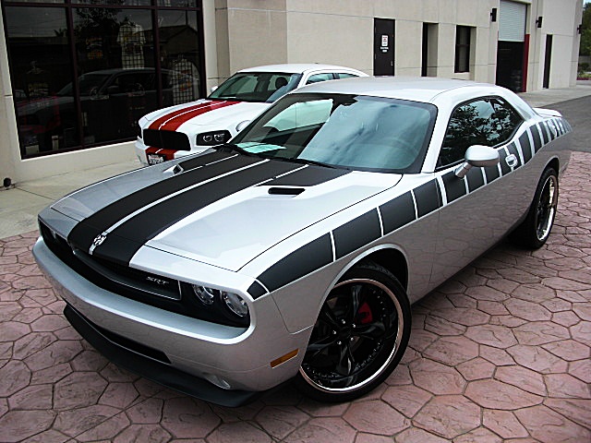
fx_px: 615
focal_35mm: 36
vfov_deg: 39.7
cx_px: 296
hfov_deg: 51.4
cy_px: 222
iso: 50
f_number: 2.8
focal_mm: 6.3
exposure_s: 1/400
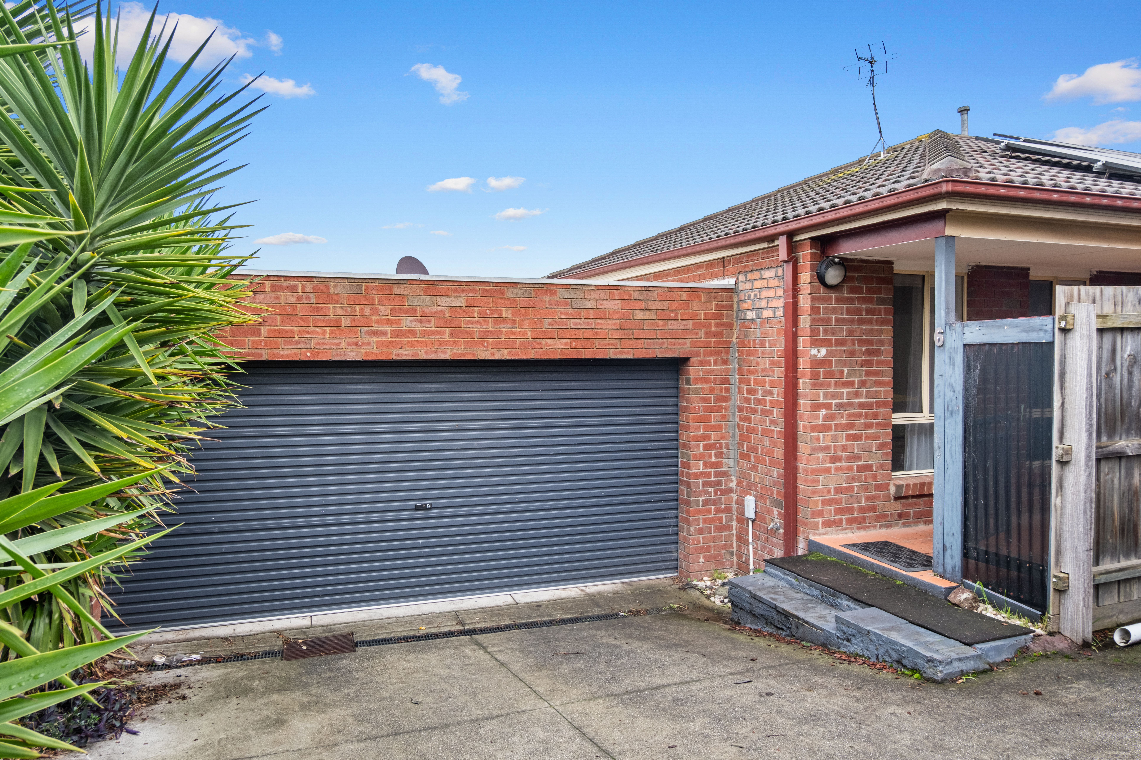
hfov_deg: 76.1
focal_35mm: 23
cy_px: 380
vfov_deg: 55.1
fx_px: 729
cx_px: 570
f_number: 8
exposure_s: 1/50
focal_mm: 15
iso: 320
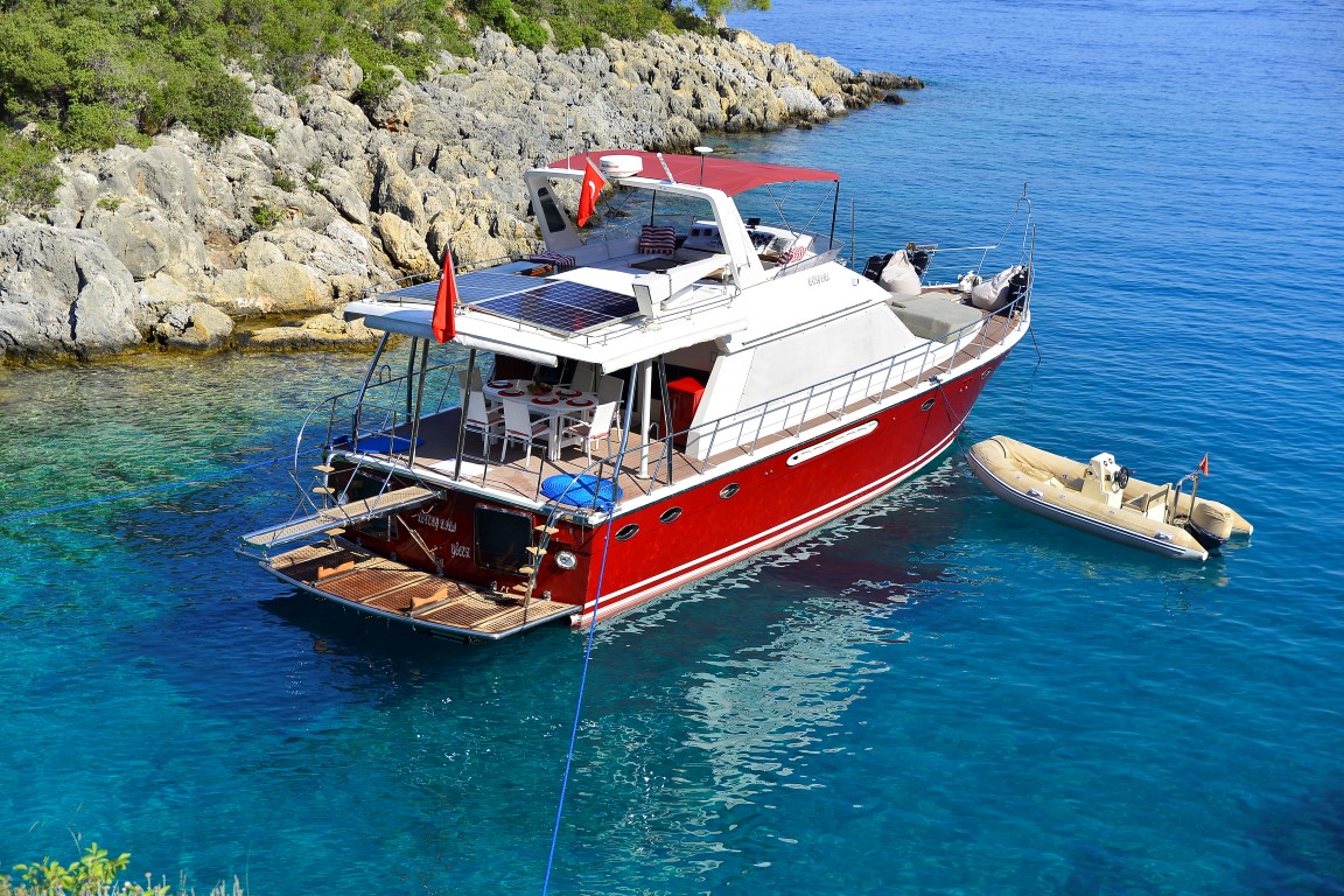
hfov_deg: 38.2
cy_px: 448
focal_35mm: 52
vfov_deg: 26.0
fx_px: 1941
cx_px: 672
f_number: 3.2
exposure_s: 1/1600
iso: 100
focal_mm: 52
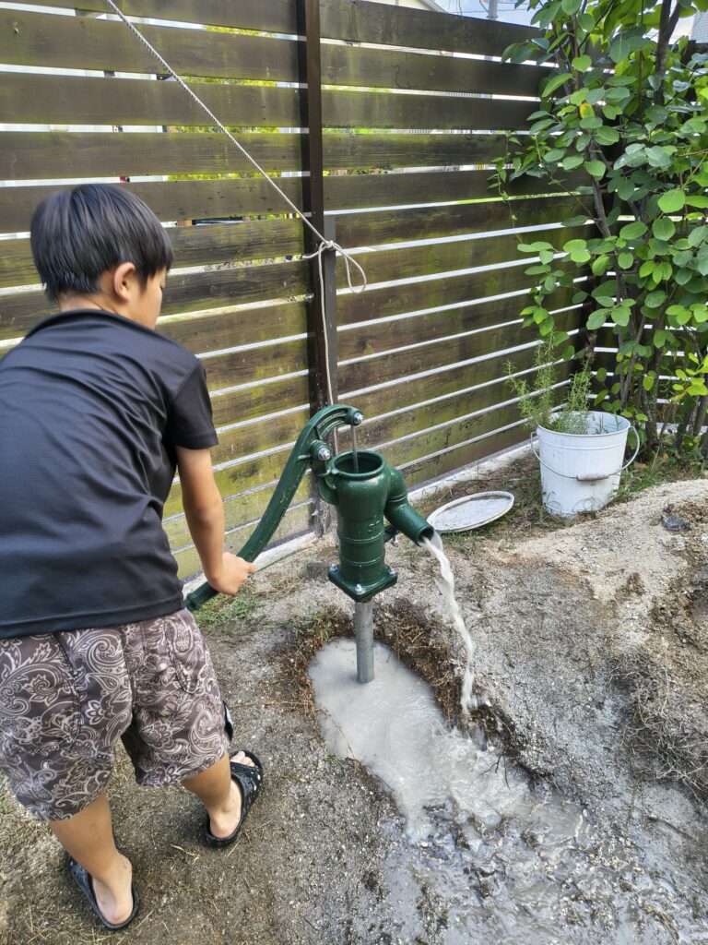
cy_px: 472
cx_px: 354
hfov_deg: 56.8
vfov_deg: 71.6
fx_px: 654
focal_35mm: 24
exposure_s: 1/120
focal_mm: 5.56
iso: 343
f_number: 1.8
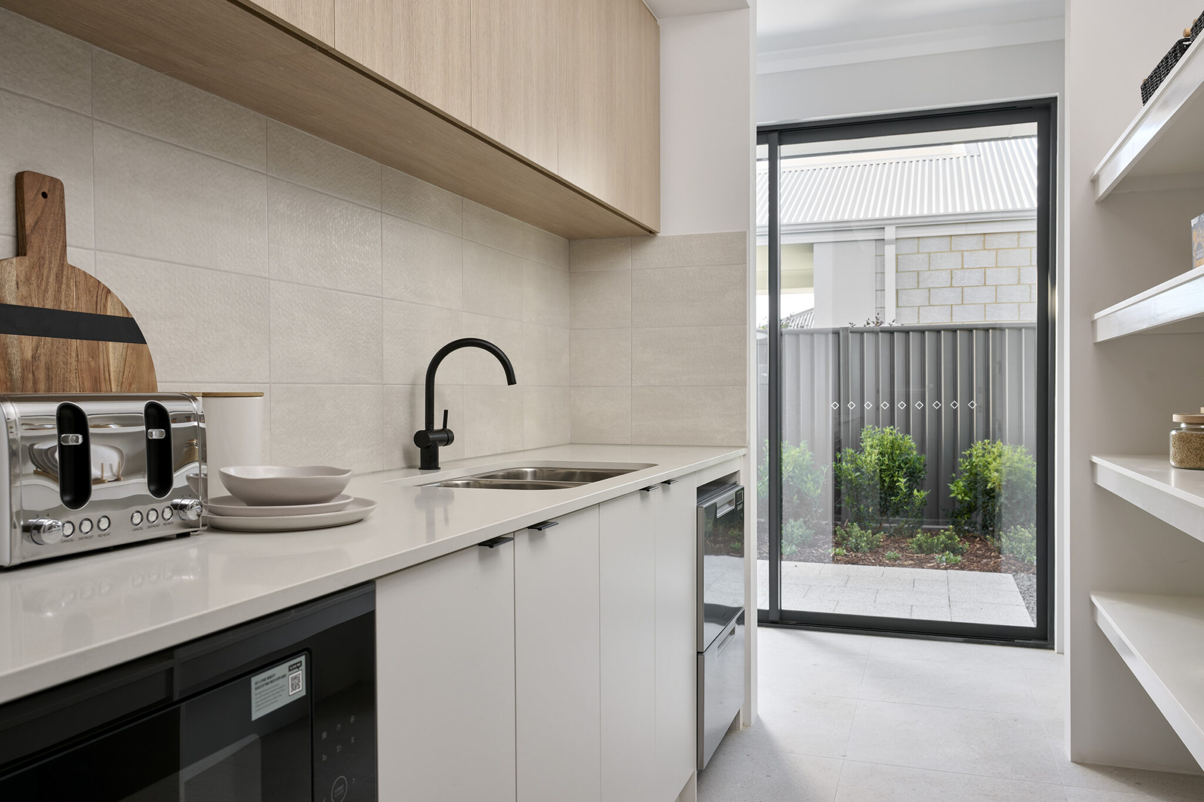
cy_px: 401
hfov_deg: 64.6
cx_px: 602
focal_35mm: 28
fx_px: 953
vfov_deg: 45.7
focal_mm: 28.5
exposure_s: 1/30
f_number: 8
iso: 200
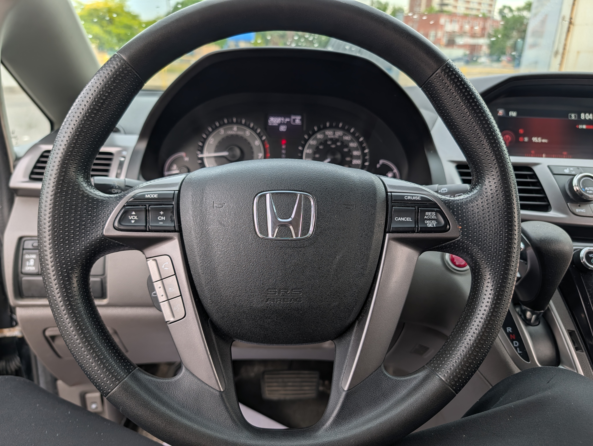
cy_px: 223
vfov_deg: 56.9
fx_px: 412
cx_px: 296
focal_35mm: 24
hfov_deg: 71.5
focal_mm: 6.9
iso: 22
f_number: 1.68
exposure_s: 1/243
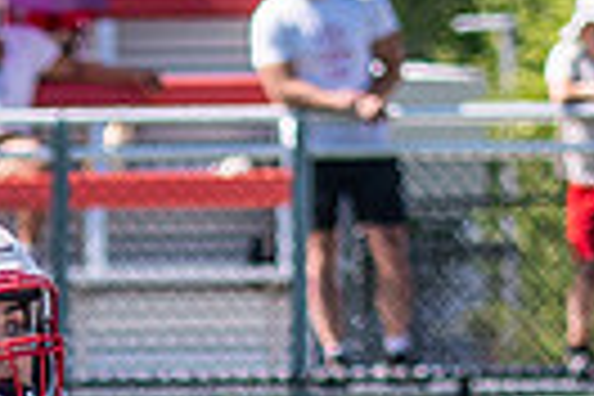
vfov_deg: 1.2
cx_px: 36
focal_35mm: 1105
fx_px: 18231
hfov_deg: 1.9
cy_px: 648
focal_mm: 90
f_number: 2.8
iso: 160
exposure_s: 1/2000
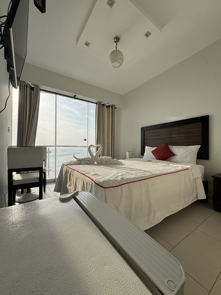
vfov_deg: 102.1
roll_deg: +1.4
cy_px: 148
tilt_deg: +0.6
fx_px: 119
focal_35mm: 14
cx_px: 110
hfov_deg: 85.7
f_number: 2.2
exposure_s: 1/831
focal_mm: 2.22
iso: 50
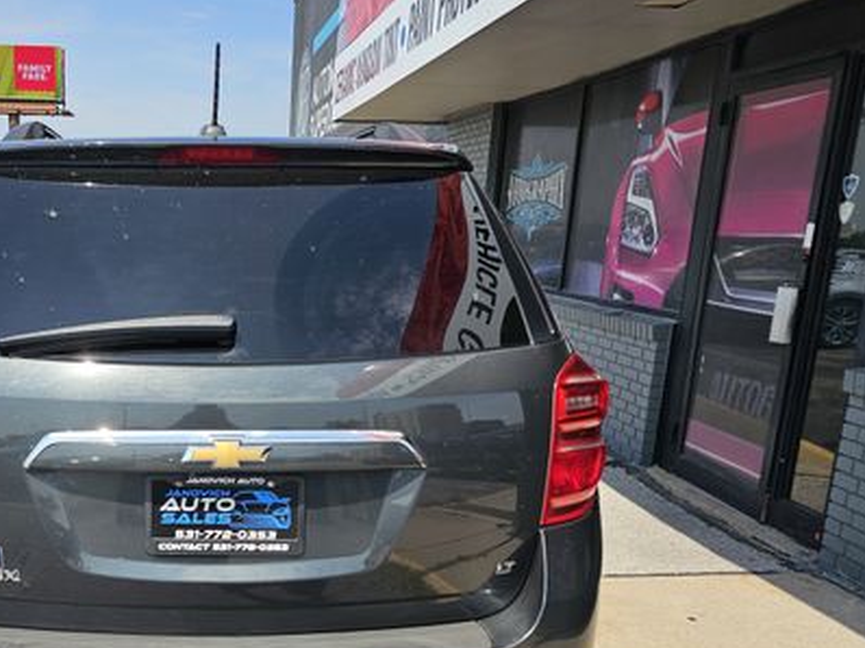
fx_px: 924
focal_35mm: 37
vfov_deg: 38.2
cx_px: 217
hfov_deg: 48.3
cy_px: 433
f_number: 1.7
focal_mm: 6.3
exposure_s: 1/641
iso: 10
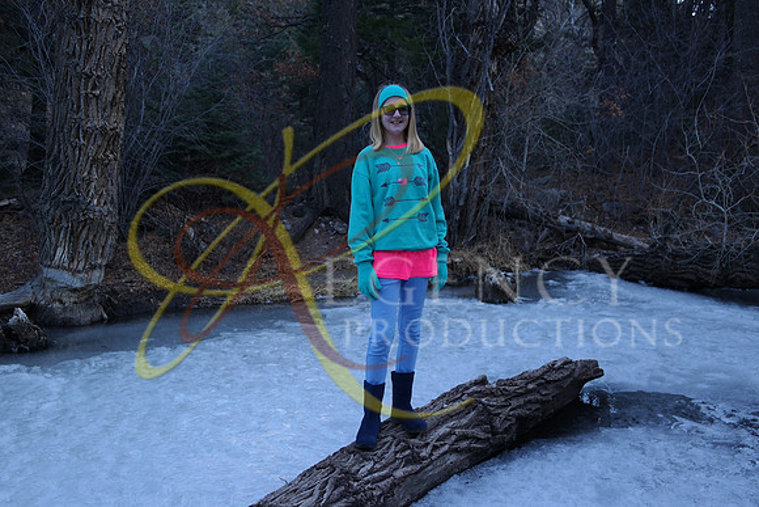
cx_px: 380
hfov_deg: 61.9
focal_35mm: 30
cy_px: 254
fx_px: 633
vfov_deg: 43.6
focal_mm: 20
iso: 200
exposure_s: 1/60
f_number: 3.5
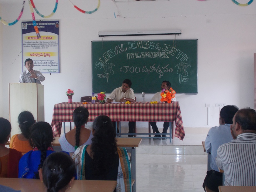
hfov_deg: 33.2
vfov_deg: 25.2
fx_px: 429
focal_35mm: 58
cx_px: 128
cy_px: 96
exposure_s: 1/40
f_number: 4.9
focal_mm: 10.3
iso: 250
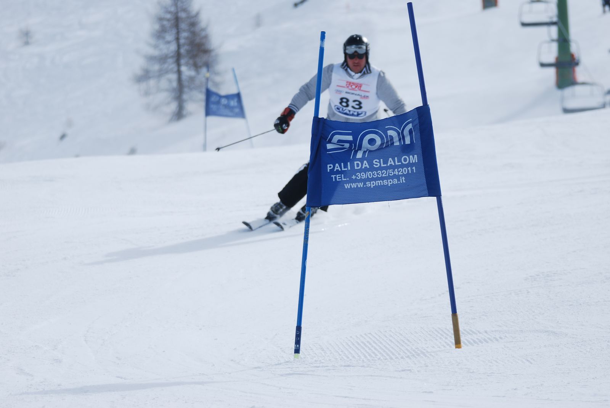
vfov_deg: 6.1
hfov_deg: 9.1
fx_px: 3817
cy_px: 204
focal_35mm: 225
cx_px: 305
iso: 100
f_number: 5
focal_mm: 150
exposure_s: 1/1000
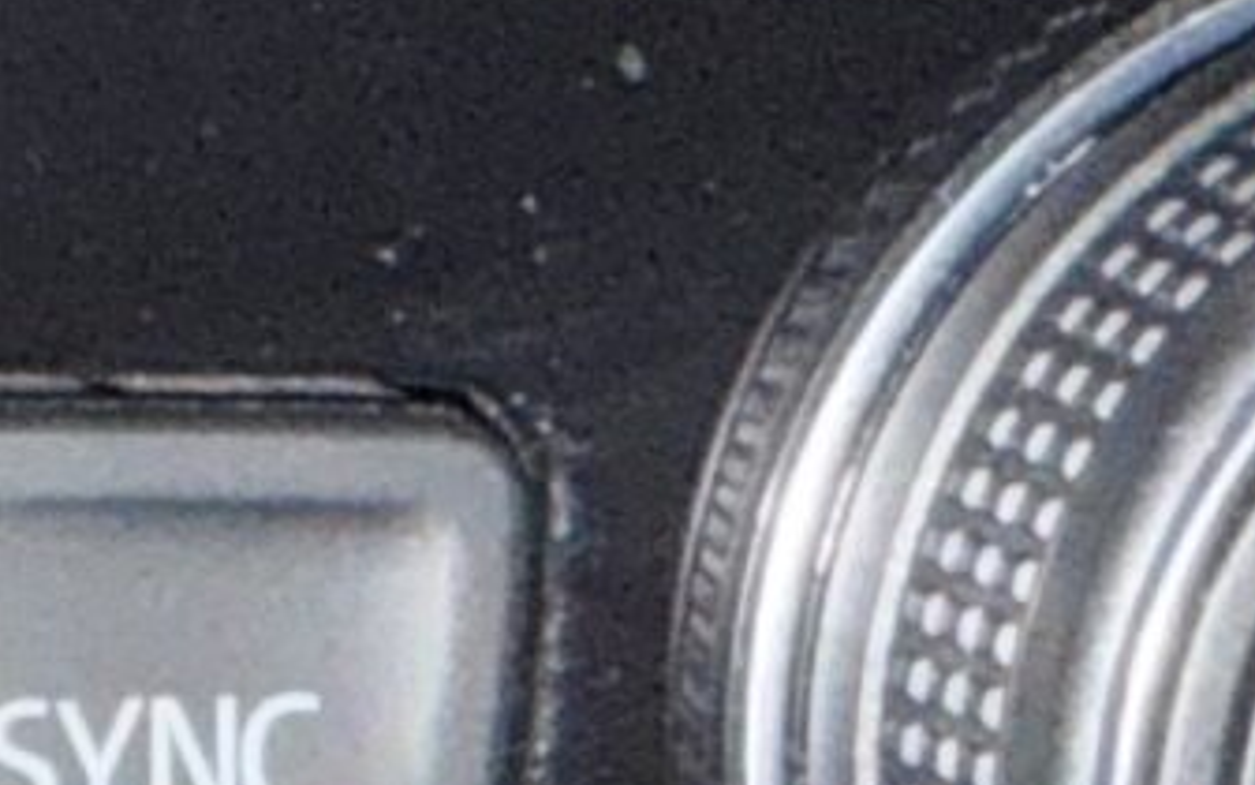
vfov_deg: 6.2
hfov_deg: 9.4
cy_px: -475
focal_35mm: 210
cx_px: -1139
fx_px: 7183
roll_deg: -3.8
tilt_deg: -32.7
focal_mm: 2.22
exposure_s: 1/55
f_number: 2.2
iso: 80
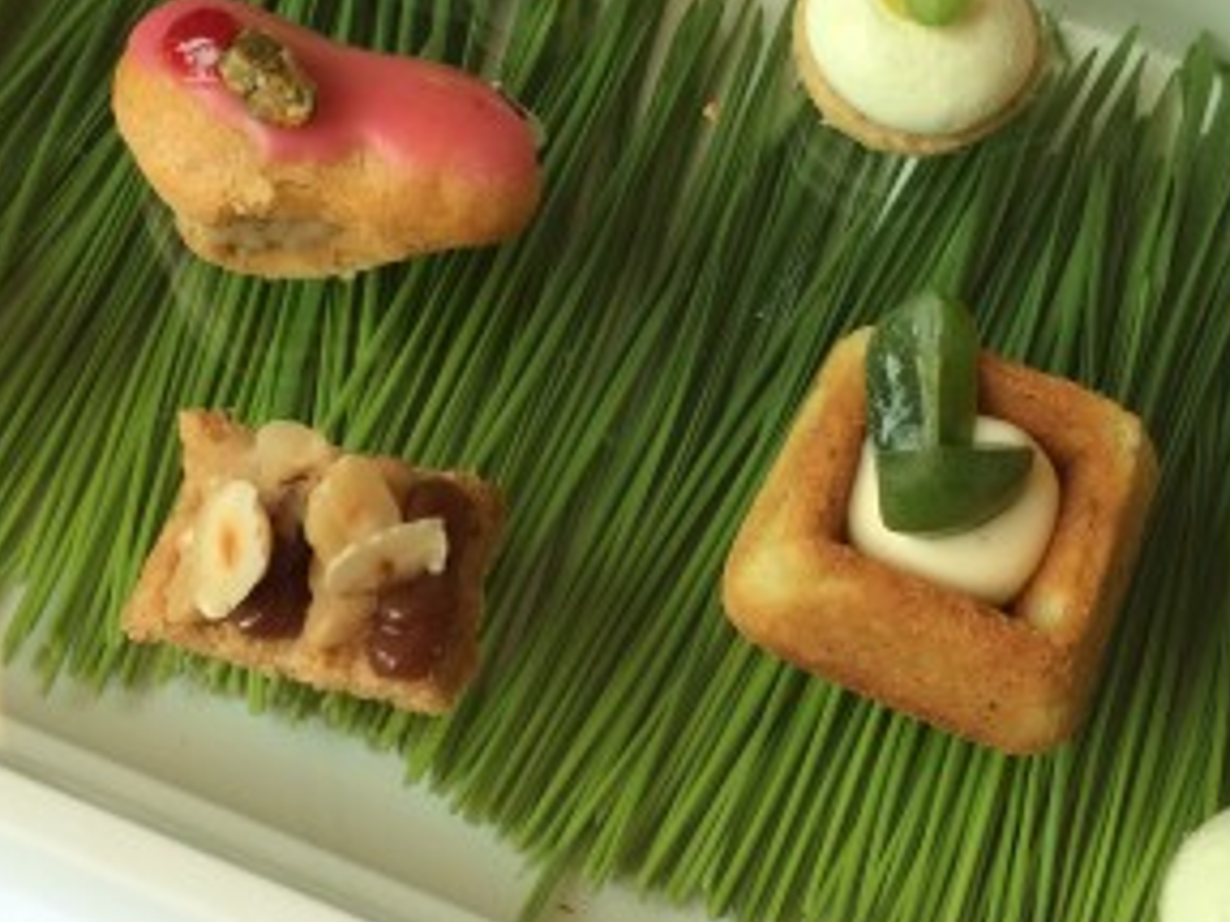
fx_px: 2380
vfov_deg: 21.7
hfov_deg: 29.0
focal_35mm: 67
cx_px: 591
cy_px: 232
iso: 64
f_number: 2.2
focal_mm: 4.12
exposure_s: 1/120
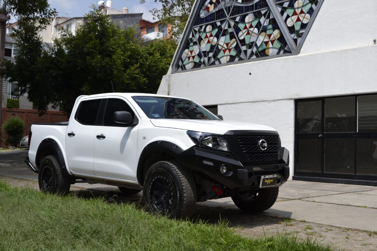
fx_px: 440
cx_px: 188
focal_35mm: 42
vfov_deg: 31.9
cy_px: 126
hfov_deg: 46.4
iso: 100
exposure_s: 1/250
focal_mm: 28
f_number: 8
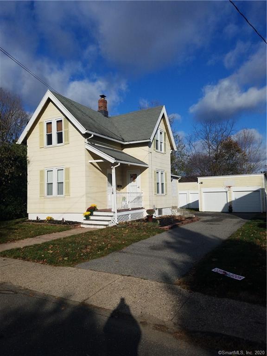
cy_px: 178
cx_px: 134
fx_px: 267
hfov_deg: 53.1
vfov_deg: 67.3
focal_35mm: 26
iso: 50
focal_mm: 4.2
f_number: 1.7
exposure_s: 1/5680
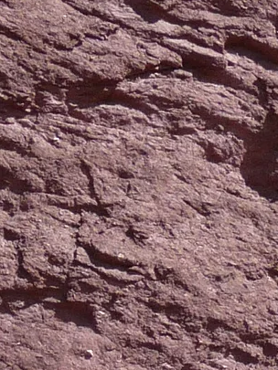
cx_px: 635
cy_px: 661
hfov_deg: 4.6
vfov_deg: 6.1
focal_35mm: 316
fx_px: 3382
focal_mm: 8.5
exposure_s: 1/400
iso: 100
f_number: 4.2
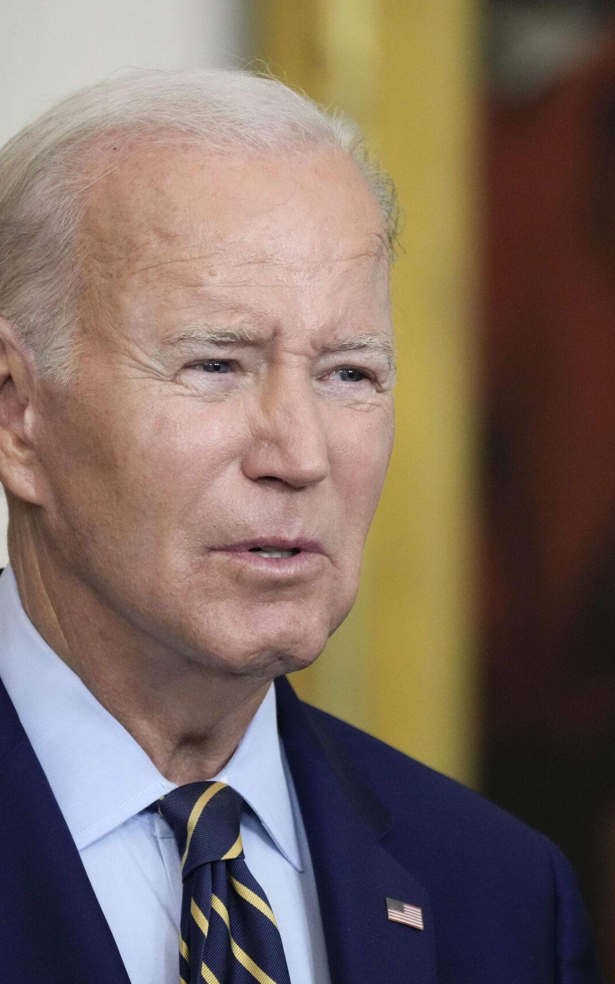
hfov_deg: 2.1
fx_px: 16443
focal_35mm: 613
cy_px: 492
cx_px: 383
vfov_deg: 3.4
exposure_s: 1/250
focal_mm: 400
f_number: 5.6
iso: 4000
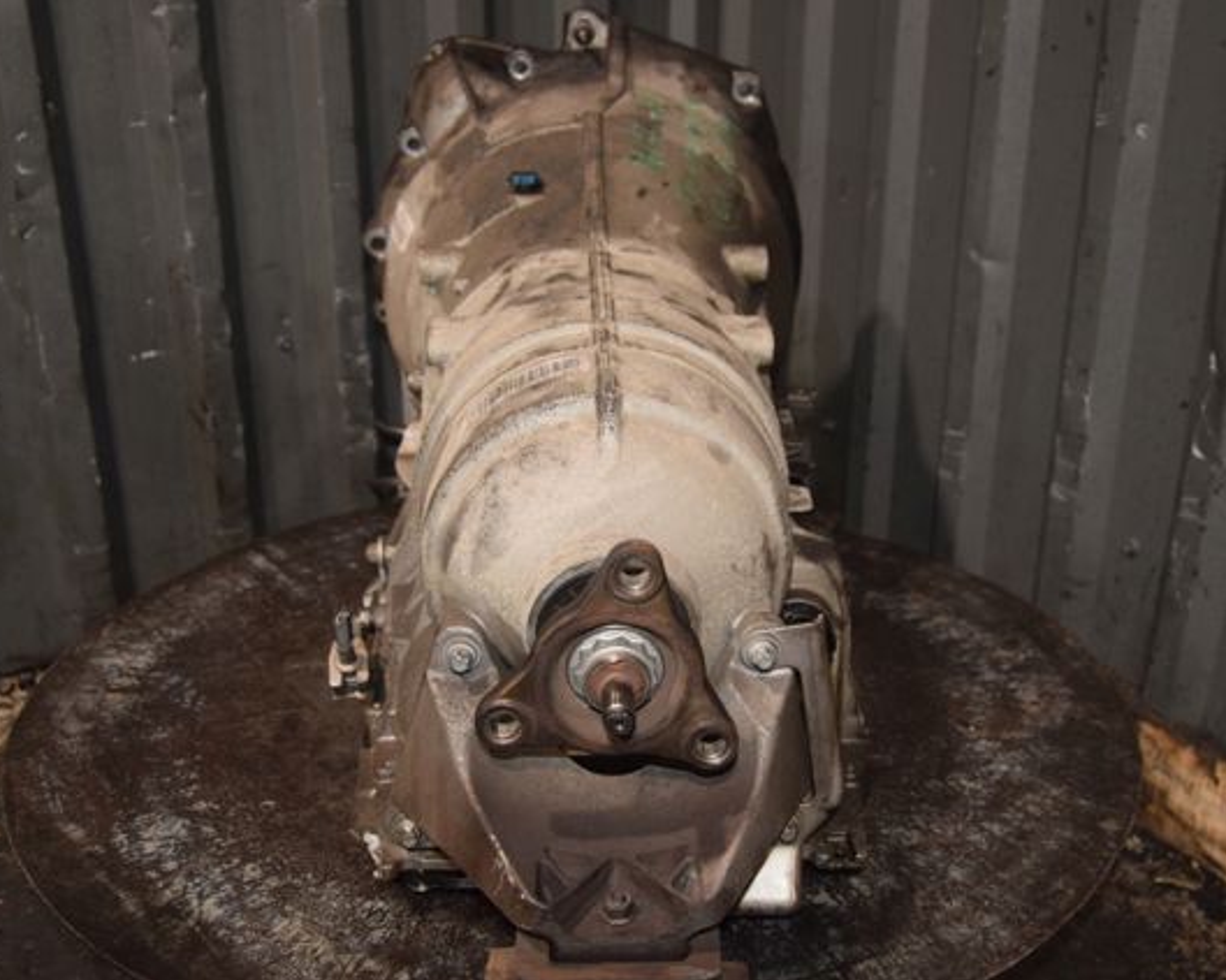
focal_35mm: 43
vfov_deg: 35.2
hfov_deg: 43.3
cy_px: 491
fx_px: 1544
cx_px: 651
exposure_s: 1/60
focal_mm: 25
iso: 800
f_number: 5
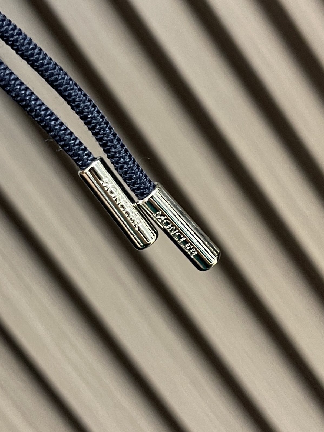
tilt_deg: -10.3
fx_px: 312
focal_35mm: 25
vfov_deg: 69.4
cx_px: 162
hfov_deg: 54.9
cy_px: 216
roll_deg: +35.7
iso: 200
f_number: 1.6
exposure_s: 1/50
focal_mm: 5.1
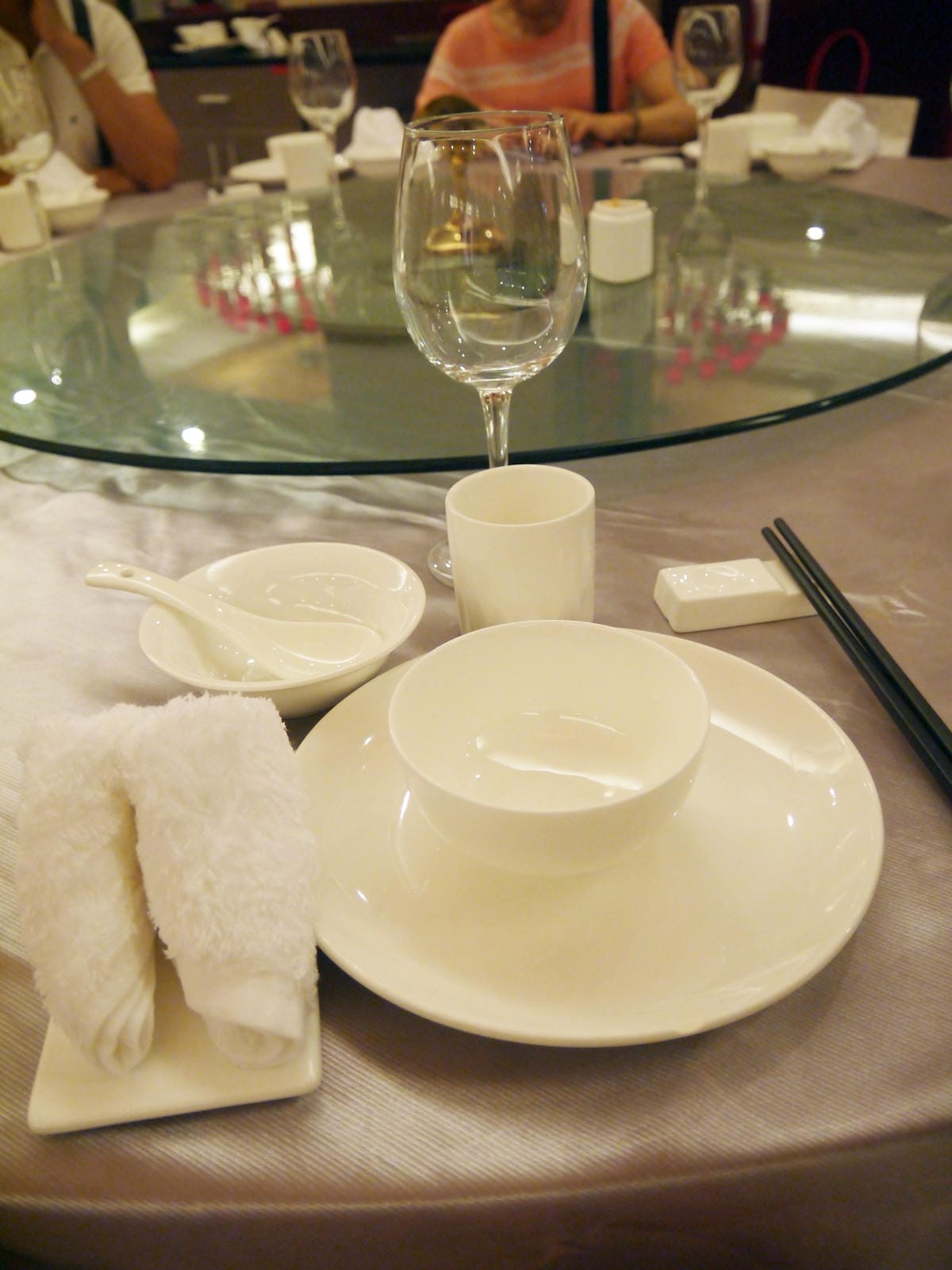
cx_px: 476
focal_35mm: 28
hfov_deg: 49.7
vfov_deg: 63.4
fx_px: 1027
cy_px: 635
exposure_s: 1/60
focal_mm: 14
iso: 640
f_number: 3.5
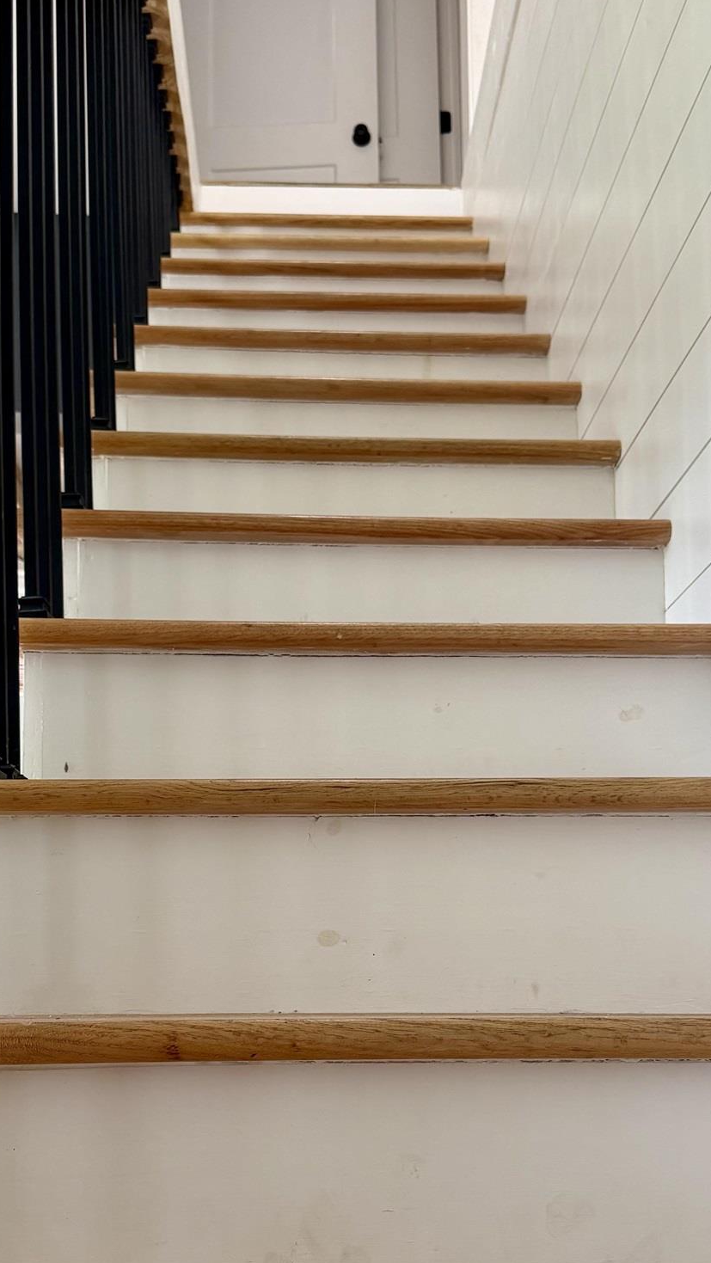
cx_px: 373
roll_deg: +1.2
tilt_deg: +8.8
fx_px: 1373
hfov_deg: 29.0
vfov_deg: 48.9
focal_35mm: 41
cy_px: 793
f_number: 1.78
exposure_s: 1/120
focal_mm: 6.76
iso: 200
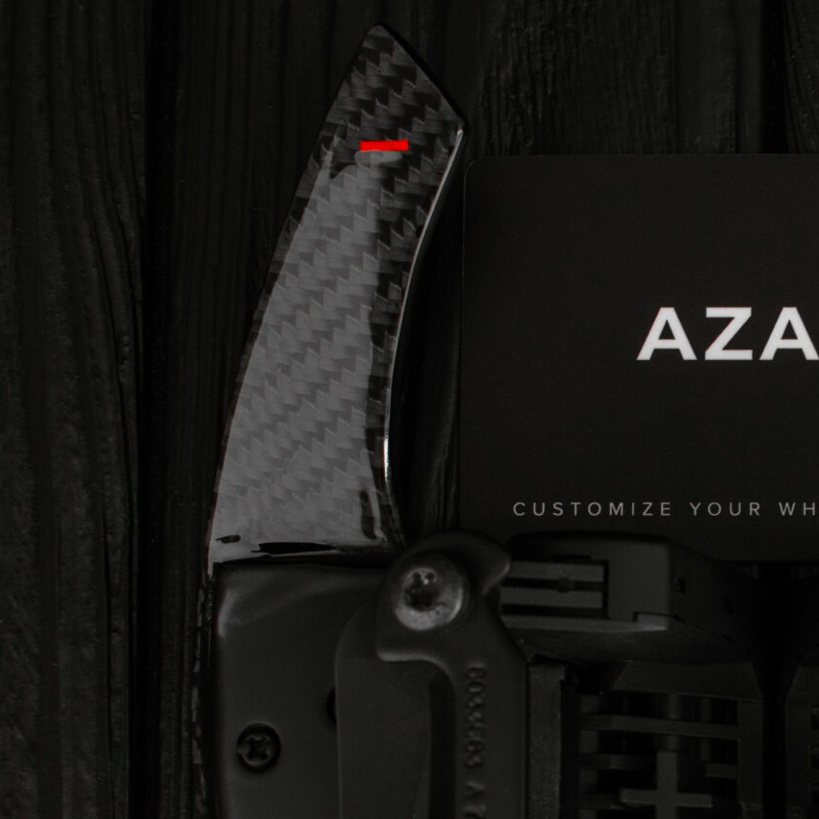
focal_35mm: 134
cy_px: 654
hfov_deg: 12.9
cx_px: 781
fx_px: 3594
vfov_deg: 12.9
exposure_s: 1/125
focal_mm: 35
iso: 500
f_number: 6.3
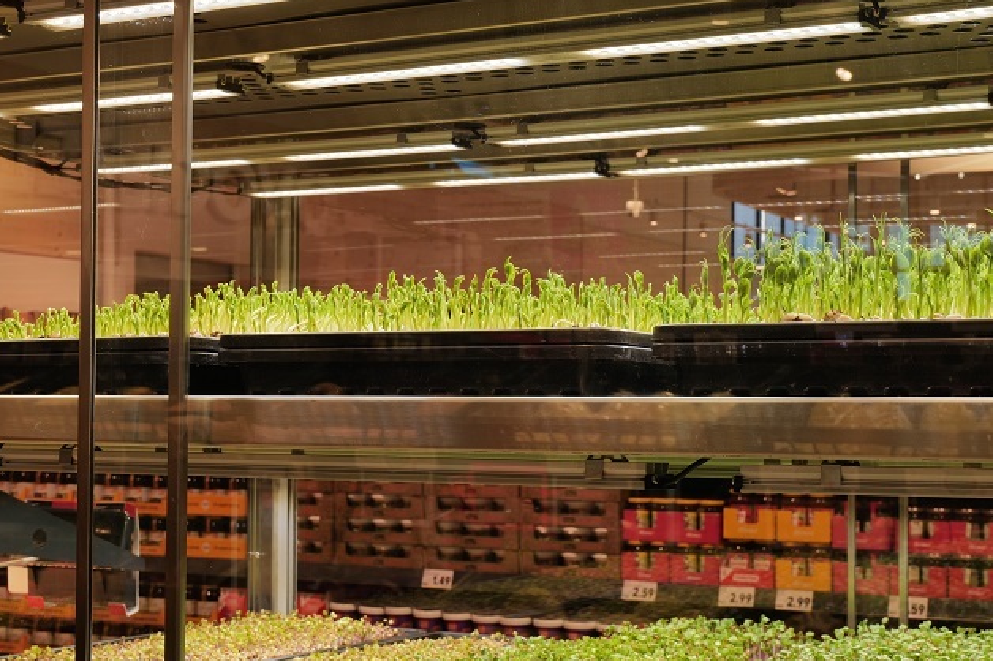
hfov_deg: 30.9
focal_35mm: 65
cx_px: 557
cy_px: 383
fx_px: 1792
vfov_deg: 20.9
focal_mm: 34
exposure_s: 1/8
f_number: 11
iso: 100
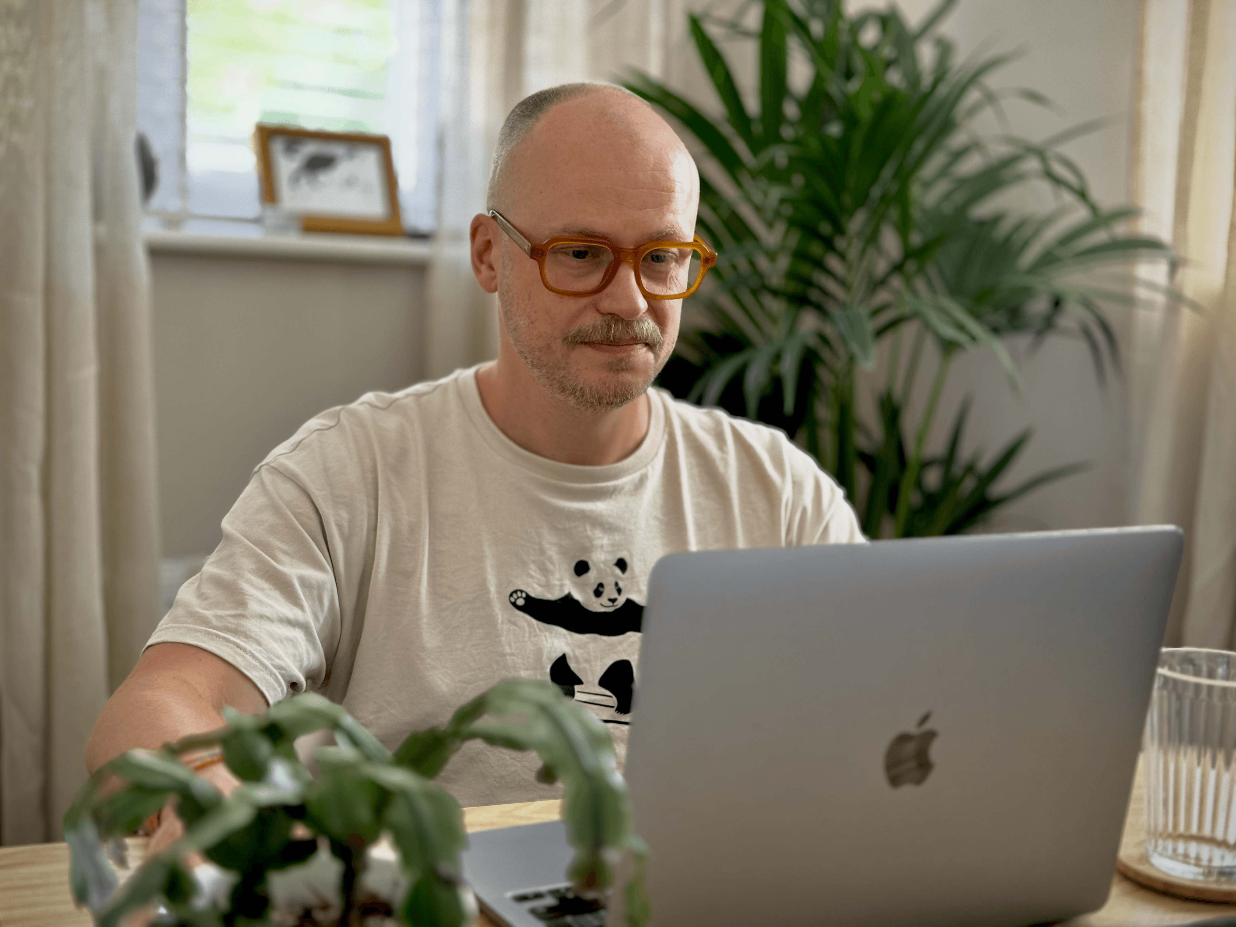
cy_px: 464
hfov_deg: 39.7
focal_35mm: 48
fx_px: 1714
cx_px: 618
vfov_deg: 30.3
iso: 160
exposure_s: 1/60
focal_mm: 6.76
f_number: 1.78
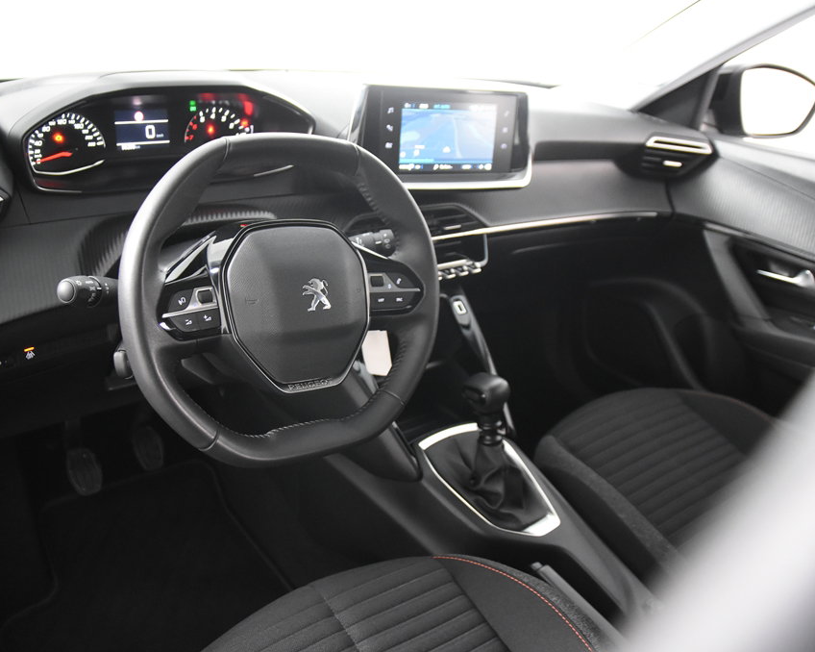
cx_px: 346
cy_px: 327
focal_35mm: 34
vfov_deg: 43.3
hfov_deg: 52.6
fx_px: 820
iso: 3600
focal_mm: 20
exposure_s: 1/30
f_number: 2.8
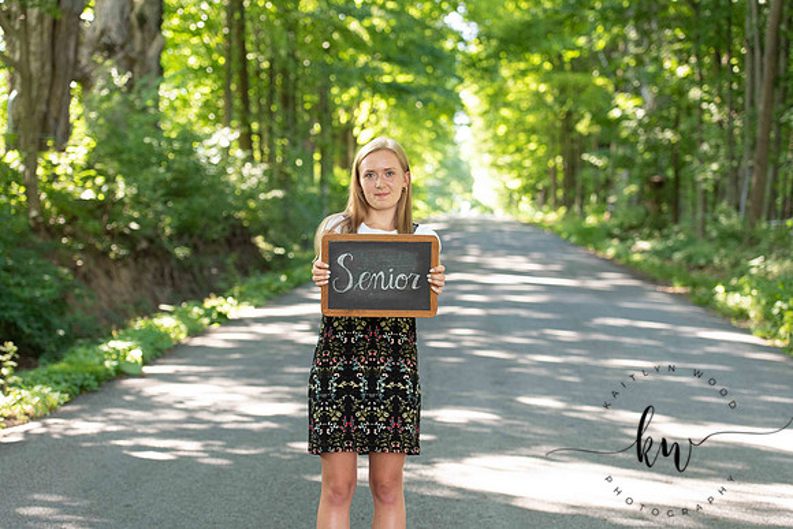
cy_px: 264
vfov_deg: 17.5
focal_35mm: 78
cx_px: 396
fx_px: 1718
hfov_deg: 26.0
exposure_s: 1/200
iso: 640
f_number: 3.5
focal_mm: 78
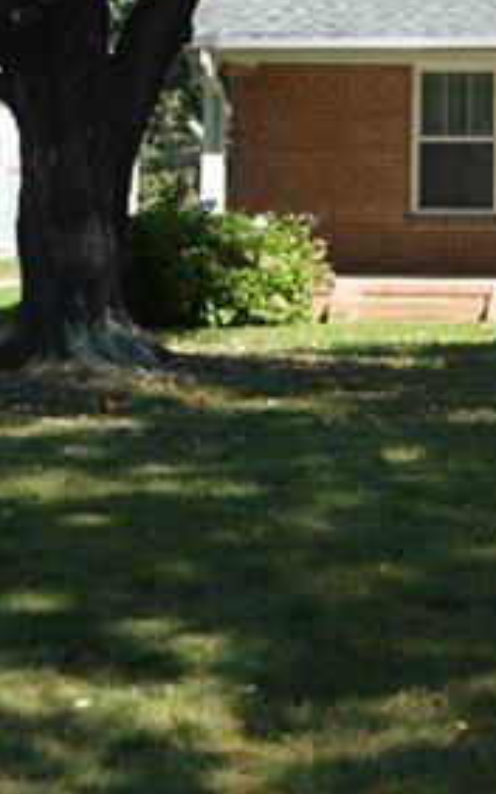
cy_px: -160
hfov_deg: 11.5
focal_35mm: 111
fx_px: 2403
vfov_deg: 17.9
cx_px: 628
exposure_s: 1/160
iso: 100
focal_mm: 20
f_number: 6.3
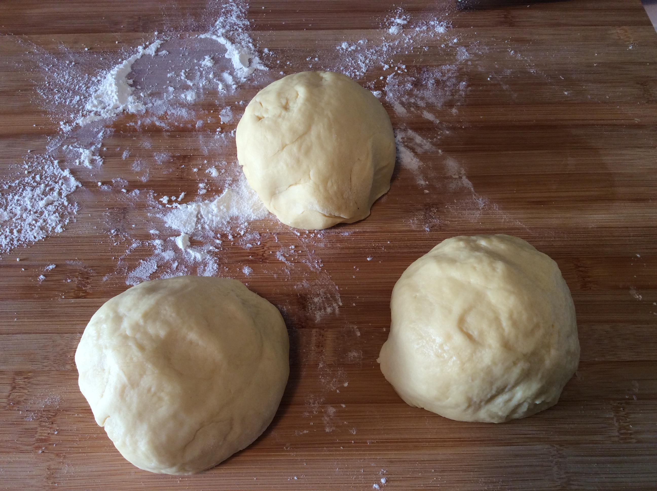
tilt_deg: -57.9
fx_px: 606
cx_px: 328
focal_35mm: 32
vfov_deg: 44.1
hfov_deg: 56.9
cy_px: 246
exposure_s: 1/33
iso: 32
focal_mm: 3.3
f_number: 2.4
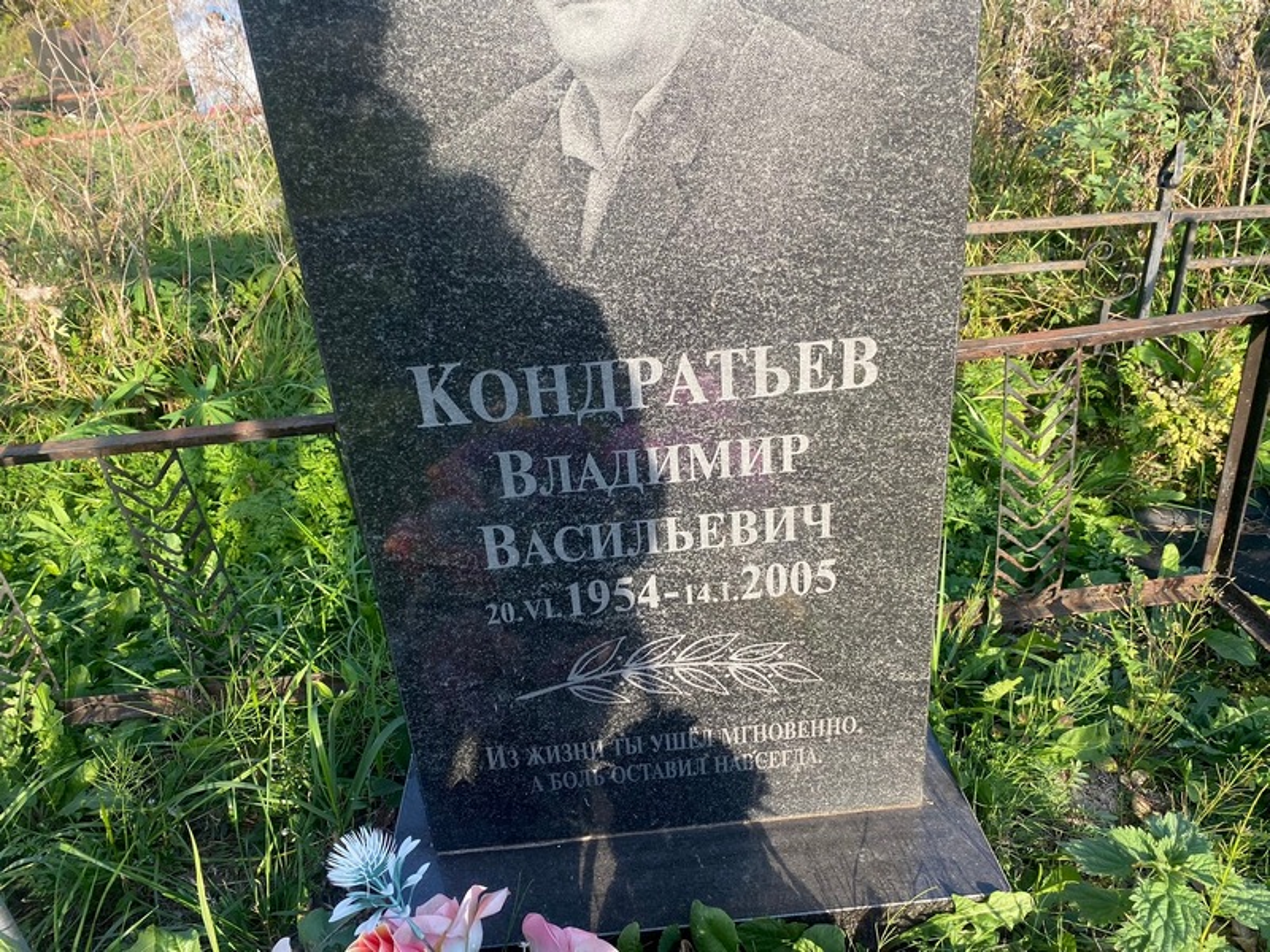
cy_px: 476
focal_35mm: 26
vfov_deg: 53.1
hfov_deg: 67.3
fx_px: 954
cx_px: 635
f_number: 1.8
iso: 32
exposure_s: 1/767
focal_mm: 4.25
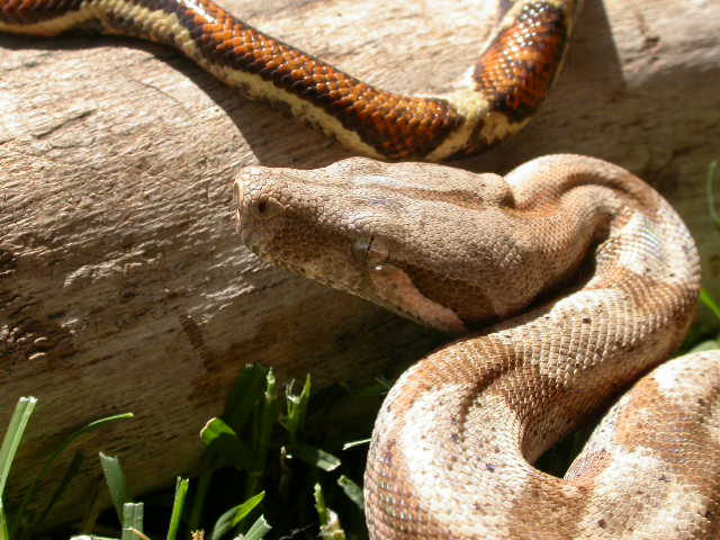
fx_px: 790
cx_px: 360
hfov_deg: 49.0
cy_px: 270
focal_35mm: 38
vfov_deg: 37.7
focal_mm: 16.2
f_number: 6.3
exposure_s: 1/248
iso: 100
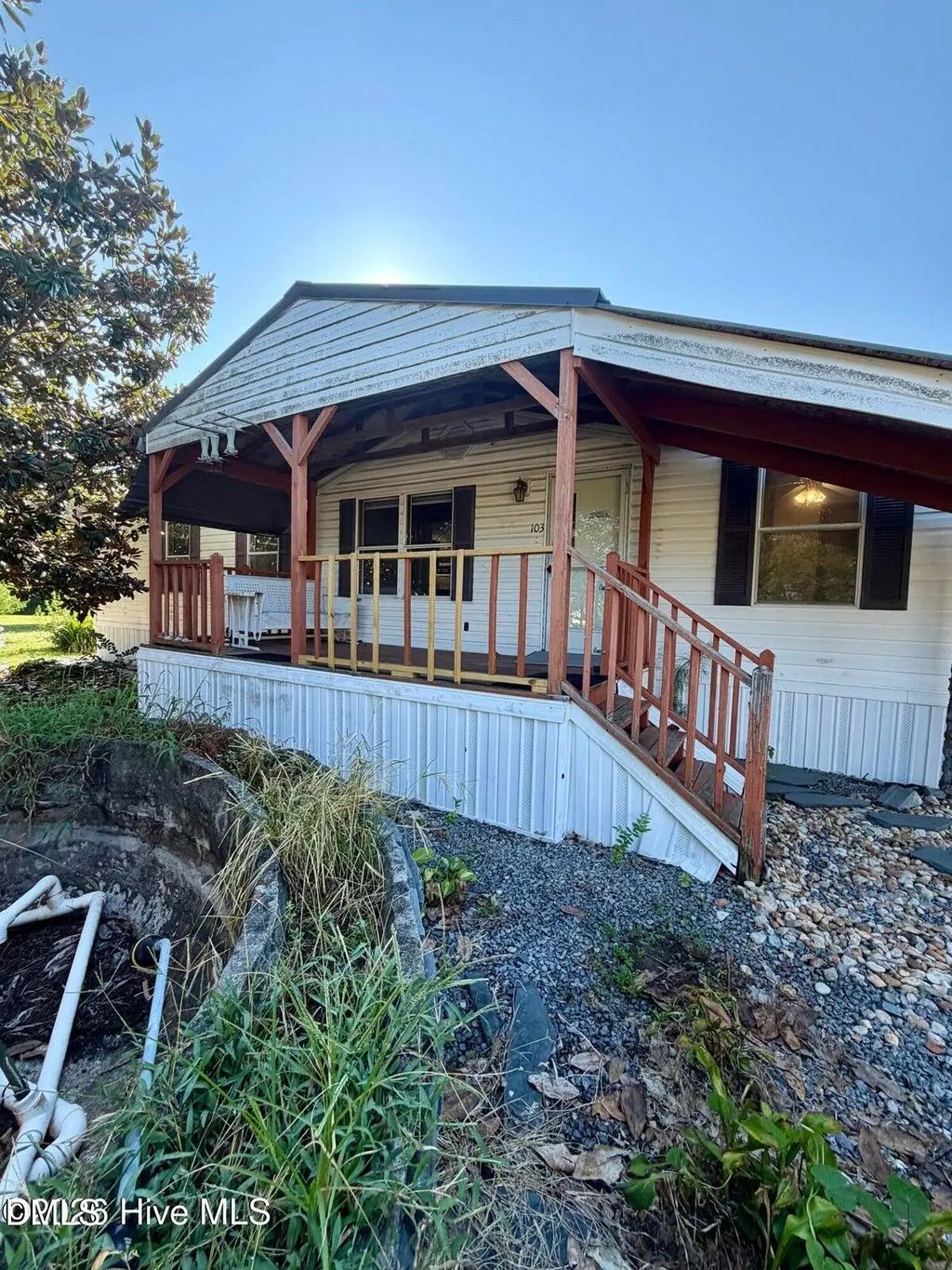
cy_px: 635
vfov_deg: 102.1
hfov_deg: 85.7
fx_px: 513
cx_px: 476
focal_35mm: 14
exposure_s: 1/393
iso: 50
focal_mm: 2.22
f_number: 2.2
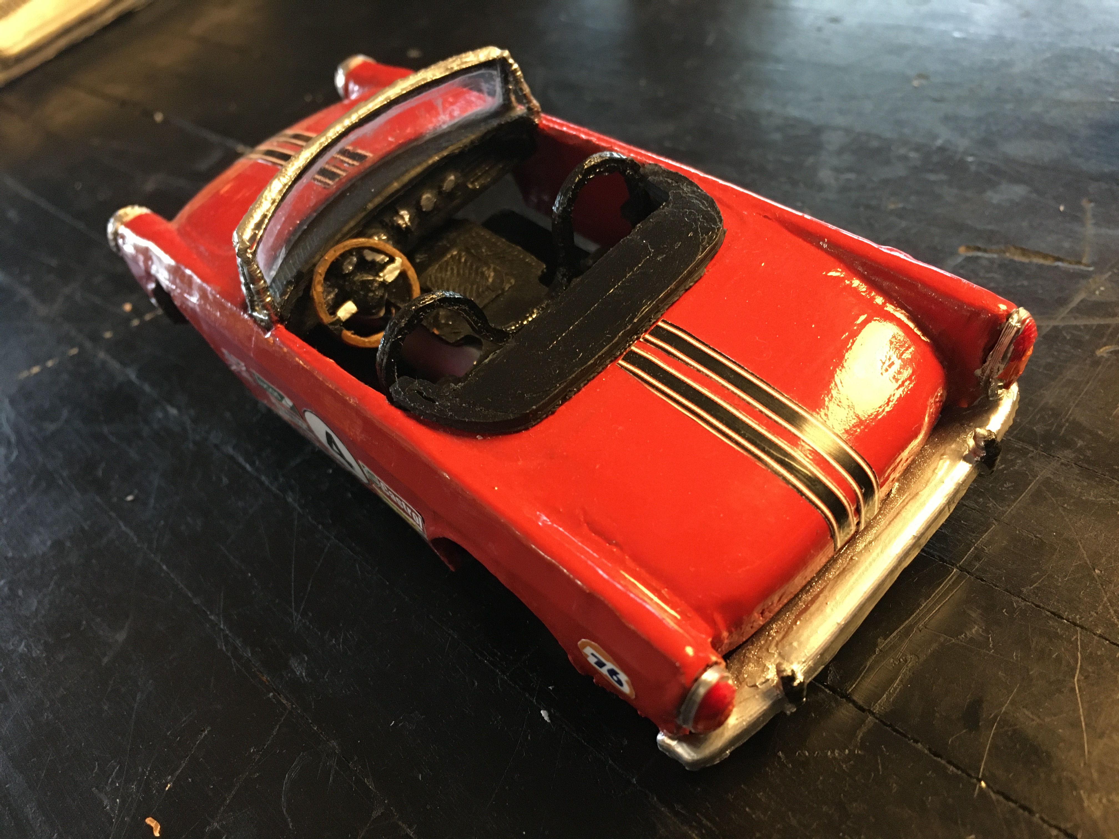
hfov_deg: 61.7
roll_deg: +20.5
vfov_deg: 48.2
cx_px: 560
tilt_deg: -41.7
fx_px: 937
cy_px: 420
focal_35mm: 29
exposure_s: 1/15
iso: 200
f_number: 2.2
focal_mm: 4.15
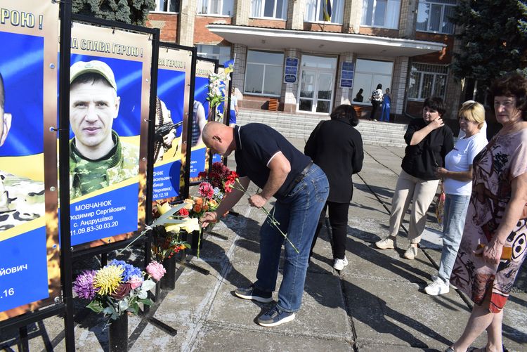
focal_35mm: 27
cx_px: 264
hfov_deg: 67.4
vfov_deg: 48.0
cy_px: 176
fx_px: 395
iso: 200
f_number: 9
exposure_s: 1/320
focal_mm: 18
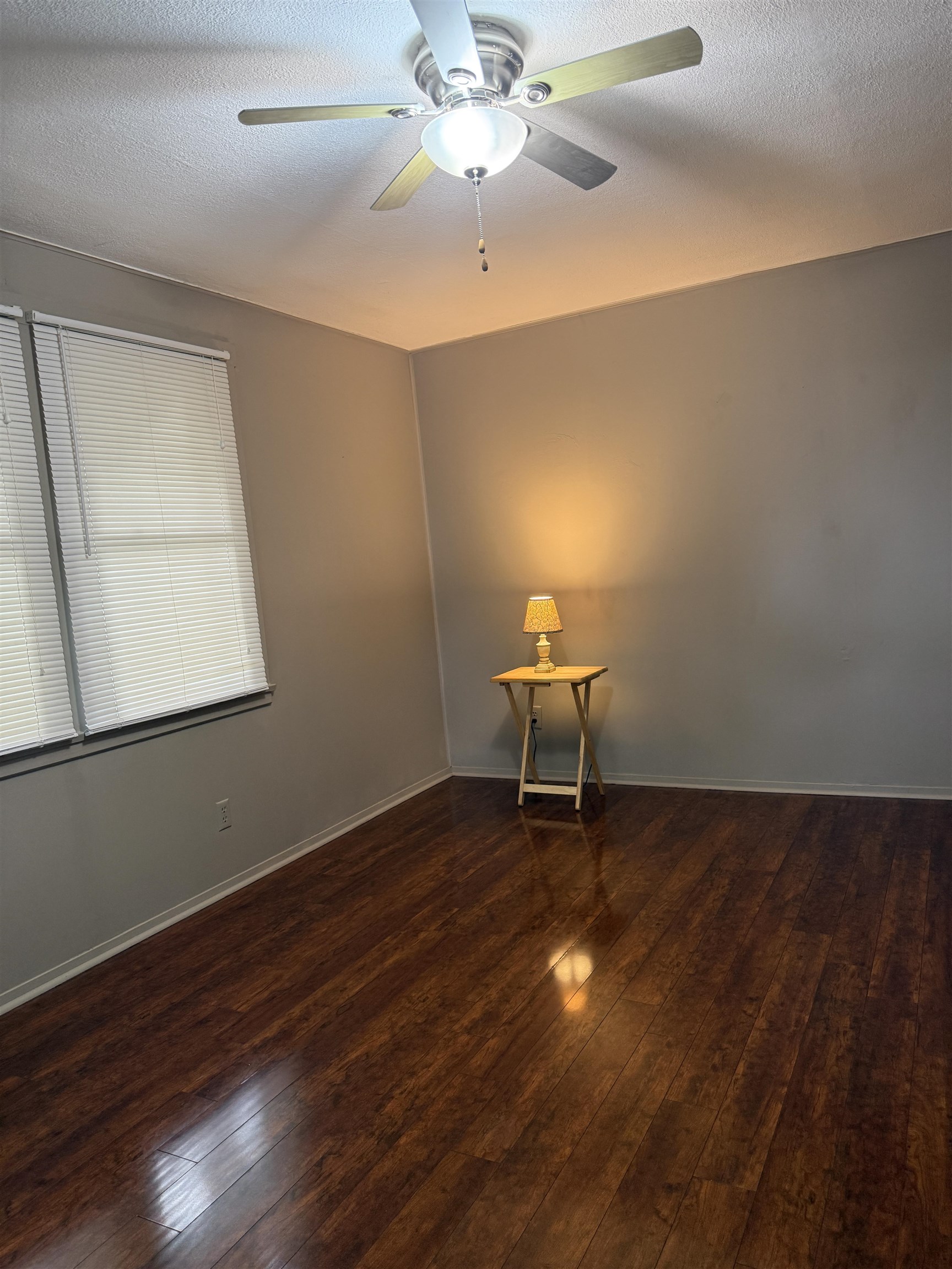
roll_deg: +4.1
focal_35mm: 24
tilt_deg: -5.3
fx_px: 880
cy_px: 634
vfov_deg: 71.6
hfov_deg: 56.8
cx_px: 476
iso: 250
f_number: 1.78
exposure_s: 1/60
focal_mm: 6.76
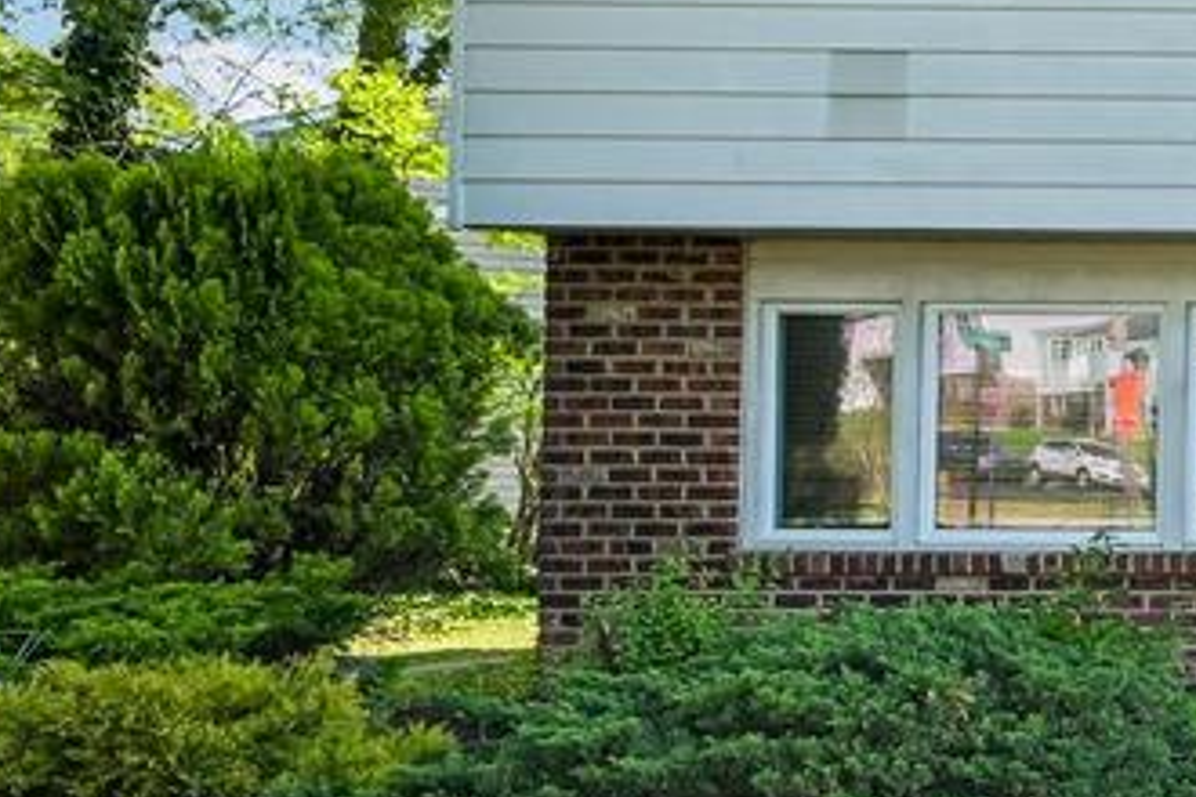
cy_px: 417
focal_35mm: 61
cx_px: 2207
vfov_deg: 22.3
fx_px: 2026
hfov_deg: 20.9
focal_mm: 14
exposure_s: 1/100
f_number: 8
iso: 100
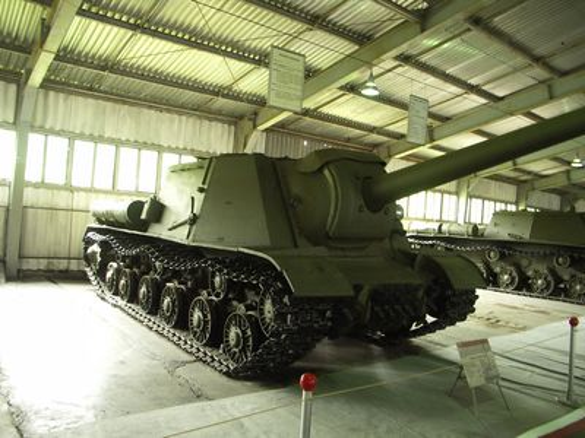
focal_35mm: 28
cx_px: 292
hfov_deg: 63.4
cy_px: 219
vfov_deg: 49.7
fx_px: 473
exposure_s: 1/8
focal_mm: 7.2
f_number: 2.8
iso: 125
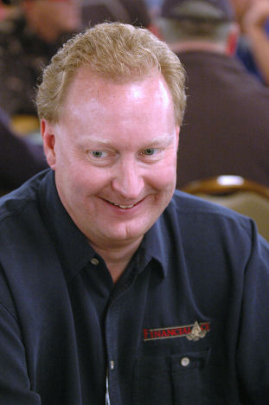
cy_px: 202
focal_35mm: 105
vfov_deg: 19.5
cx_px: 134
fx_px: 1179
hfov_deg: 13.0
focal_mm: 70
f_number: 2.8
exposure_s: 1/80
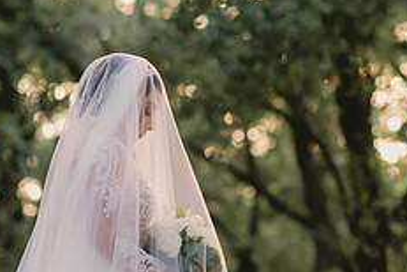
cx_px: 156
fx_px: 2555
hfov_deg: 9.1
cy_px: 171
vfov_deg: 6.1
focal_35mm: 226
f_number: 2
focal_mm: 85
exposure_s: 1/320
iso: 1250
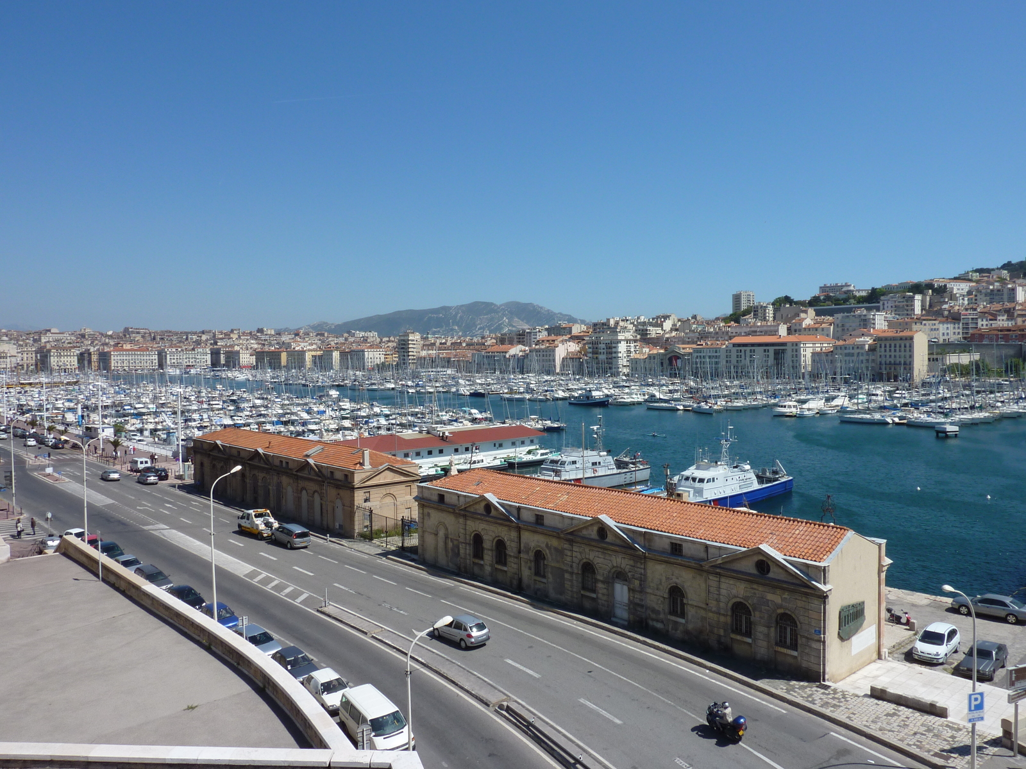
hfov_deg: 69.4
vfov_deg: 54.9
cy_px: 384
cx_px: 513
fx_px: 741
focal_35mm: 25
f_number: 5.6
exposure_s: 1/500
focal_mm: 4.1
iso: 80
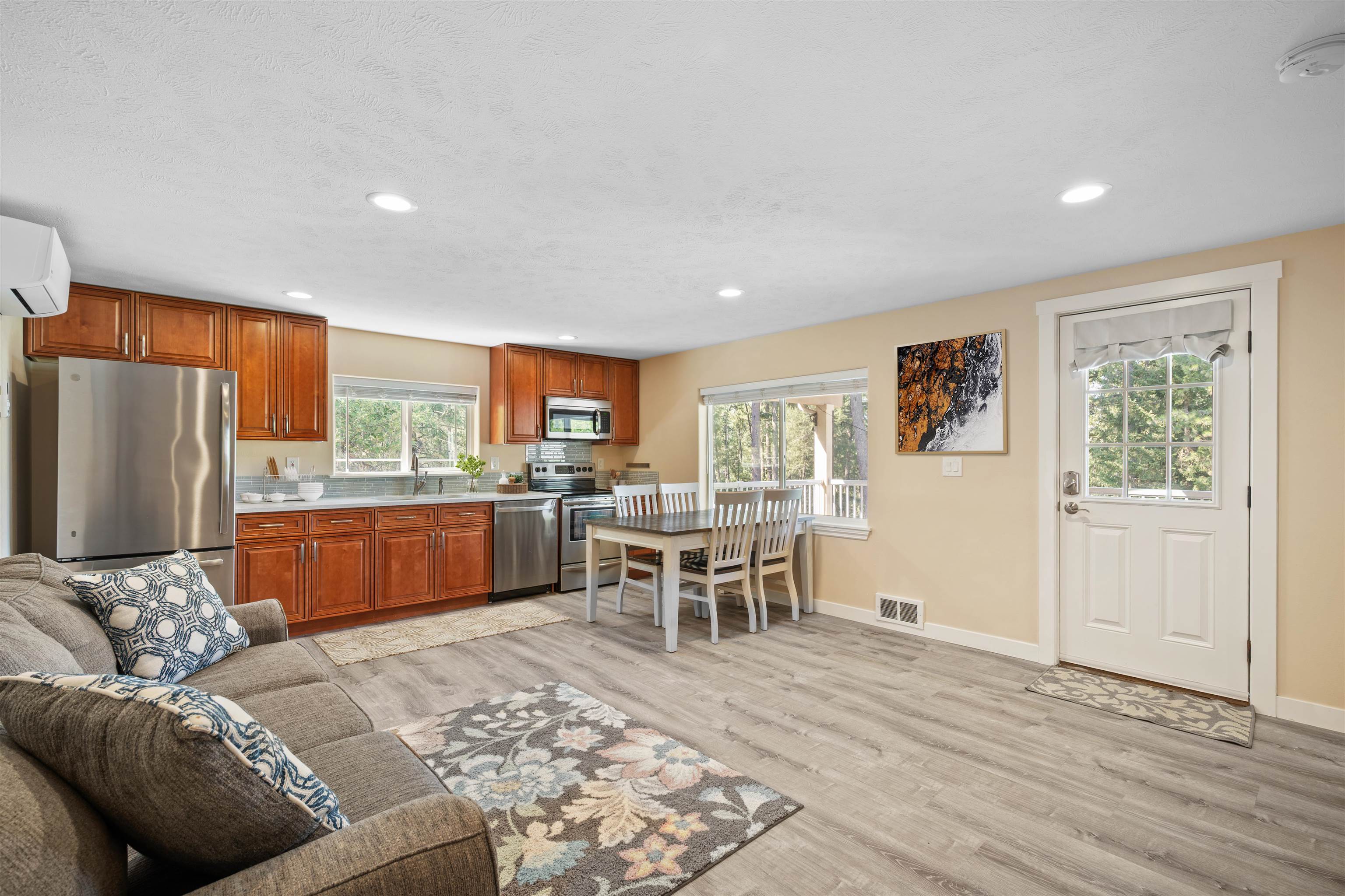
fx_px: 598
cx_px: 672
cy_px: 448
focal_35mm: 16
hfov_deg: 96.7
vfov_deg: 73.7
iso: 100
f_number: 8
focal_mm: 16
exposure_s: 8
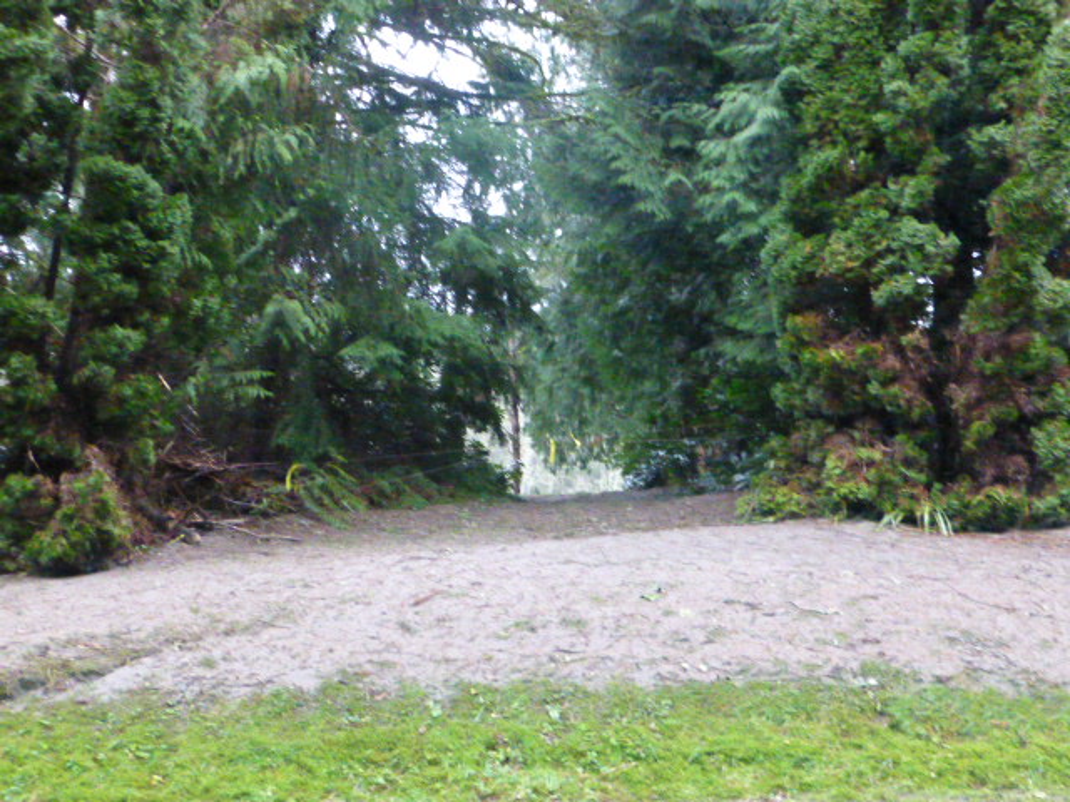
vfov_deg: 36.8
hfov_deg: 47.9
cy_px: 401
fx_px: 1206
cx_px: 535
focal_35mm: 39
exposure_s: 1/60
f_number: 3.9
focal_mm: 6.9
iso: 2500
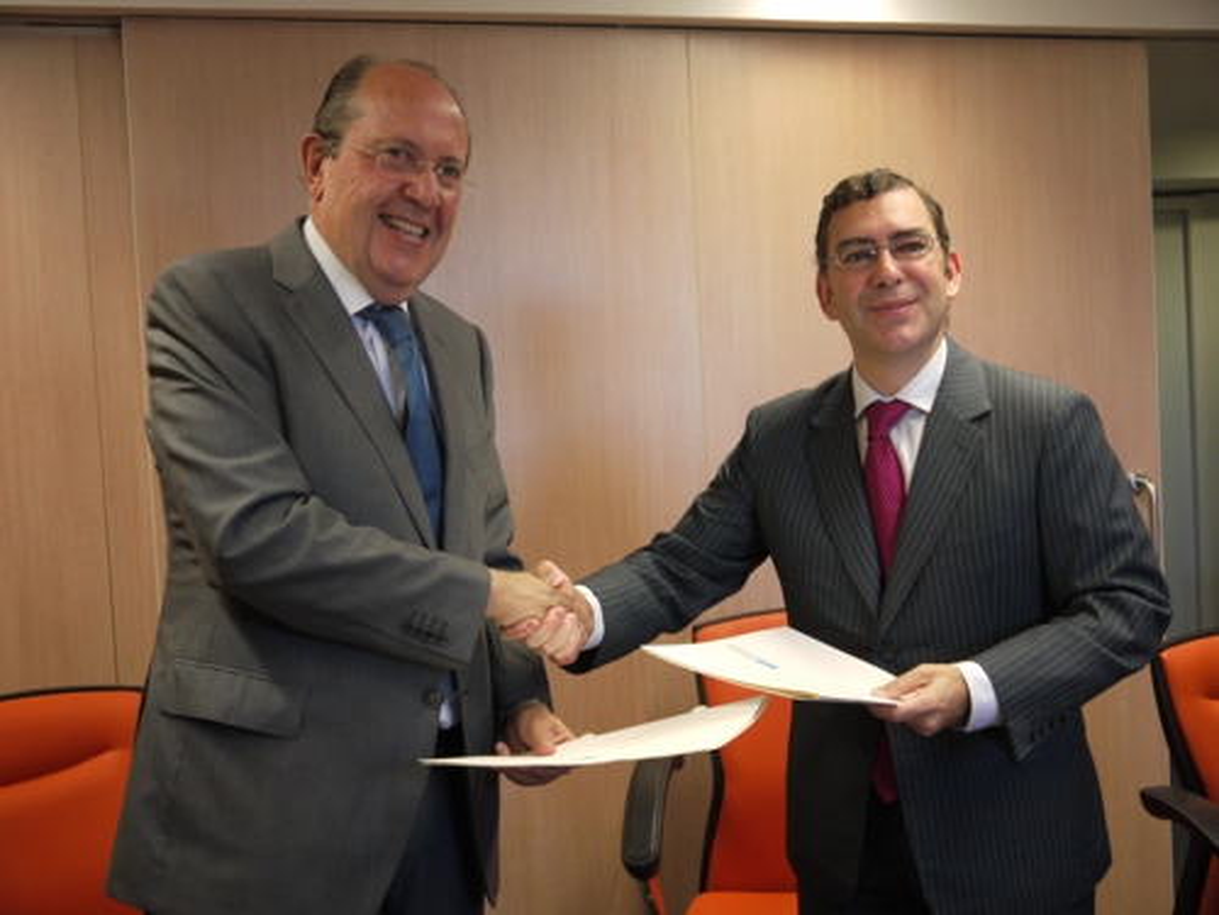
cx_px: 610
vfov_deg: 36.0
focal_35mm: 40
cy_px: 458
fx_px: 1409
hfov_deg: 46.8
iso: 400
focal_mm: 20
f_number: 4.2
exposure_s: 1/40
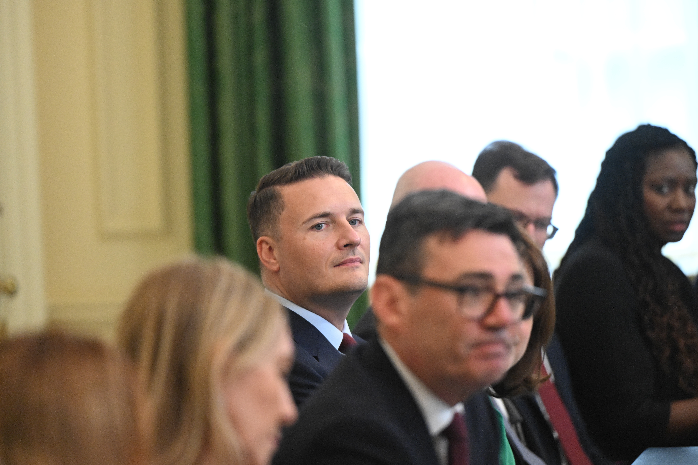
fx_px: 3877
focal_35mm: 200
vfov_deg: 6.9
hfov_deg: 10.3
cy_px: 232
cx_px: 349
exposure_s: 1/800
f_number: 3.2
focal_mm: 200
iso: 6400
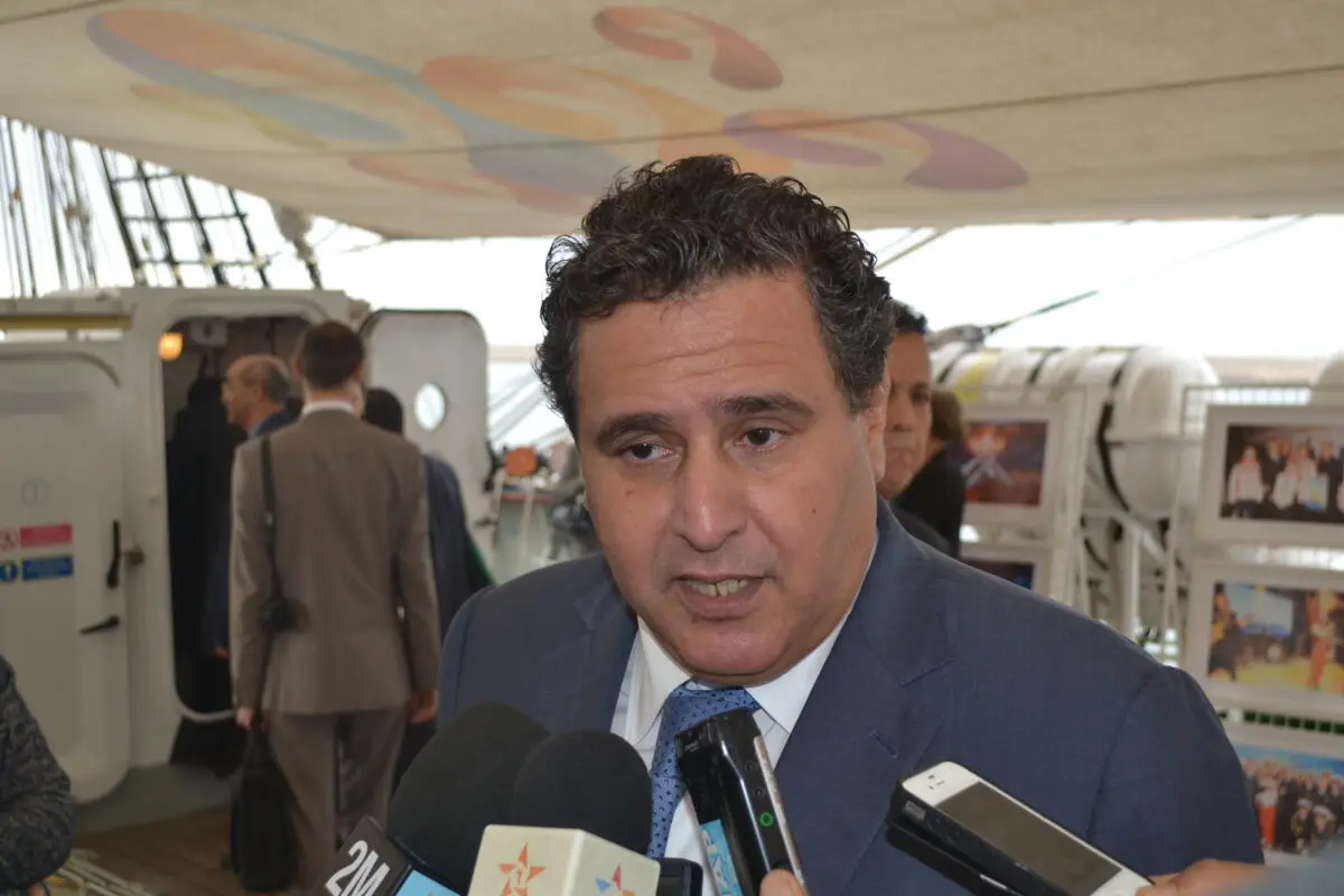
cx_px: 672
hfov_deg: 49.6
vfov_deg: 34.2
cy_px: 448
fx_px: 1456
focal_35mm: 39
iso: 100
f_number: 4.2
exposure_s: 1/160
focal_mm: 26
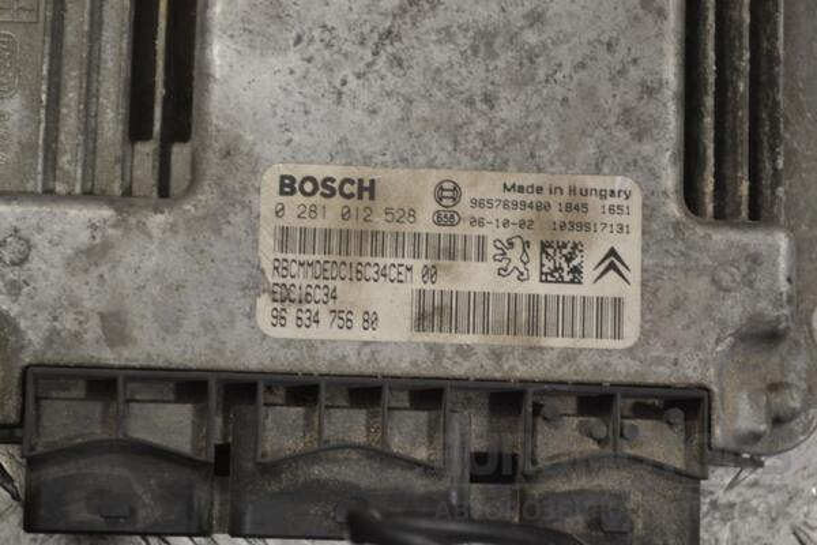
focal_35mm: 82
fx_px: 1872
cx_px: 408
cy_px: 272
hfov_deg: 24.6
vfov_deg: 16.6
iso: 450
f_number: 5.6
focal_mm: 55
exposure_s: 1/60
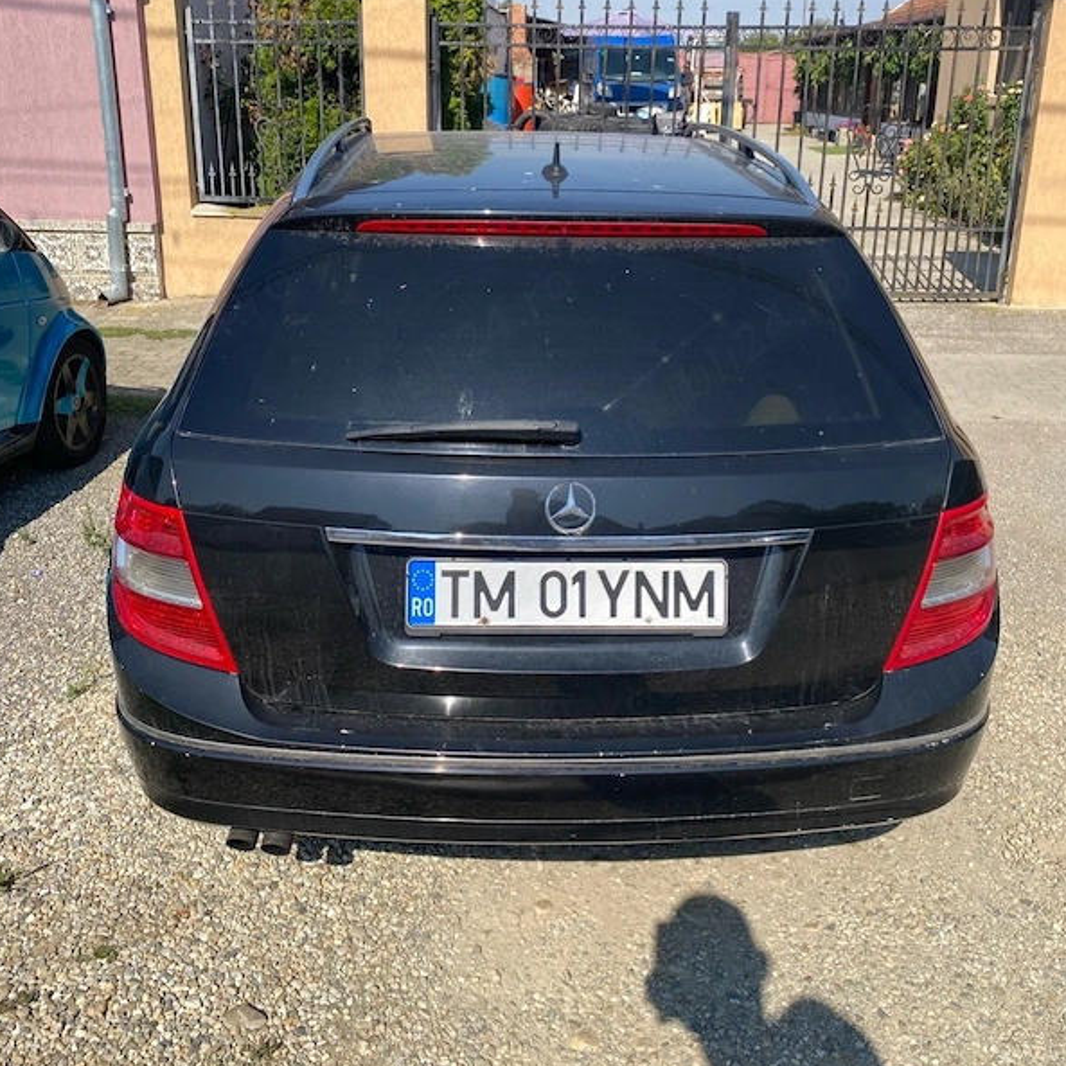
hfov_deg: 52.5
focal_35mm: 31
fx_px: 1080
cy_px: 397
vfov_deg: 52.0
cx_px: 529
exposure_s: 1/2463
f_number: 1.8
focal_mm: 4.25
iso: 32
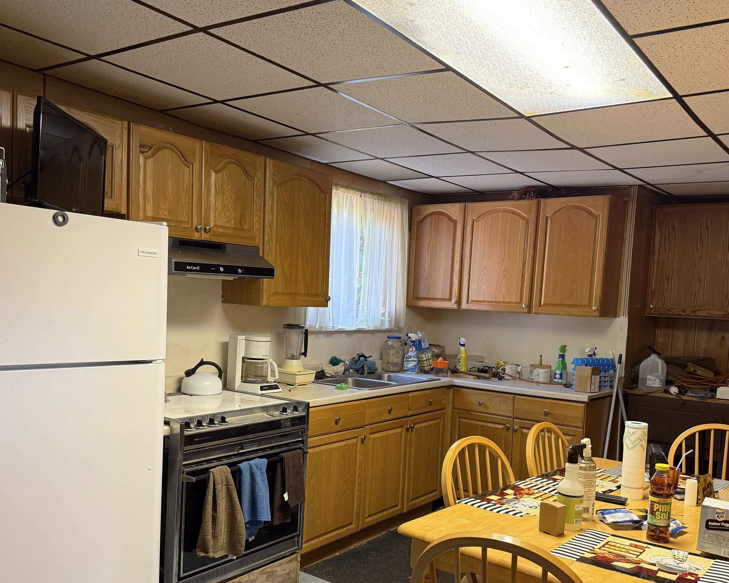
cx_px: 391
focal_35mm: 32
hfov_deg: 55.6
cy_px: 357
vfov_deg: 45.5
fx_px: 690
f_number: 1.78
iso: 250
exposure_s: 1/60
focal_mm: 6.76
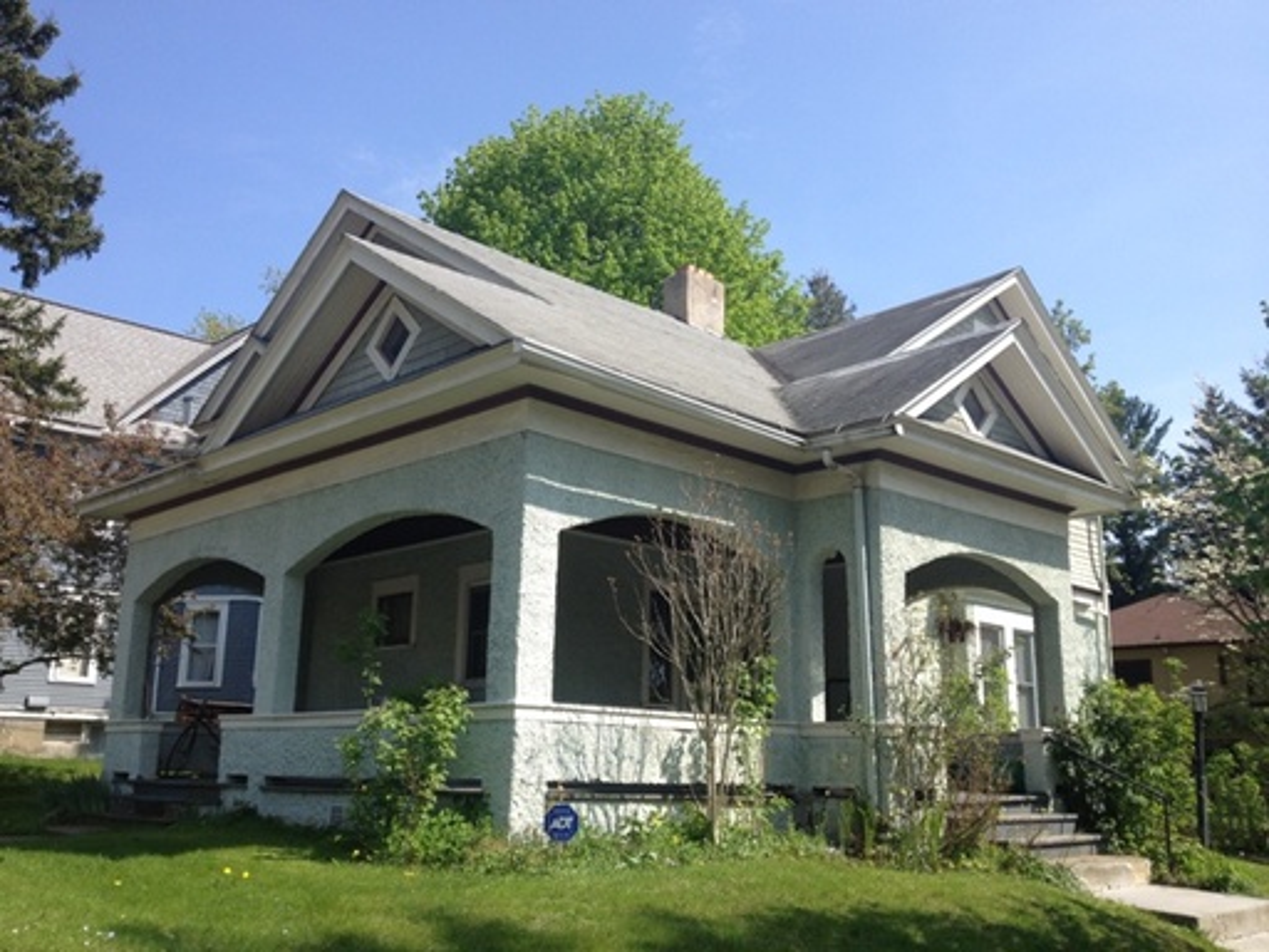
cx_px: 634
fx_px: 1283
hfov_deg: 52.6
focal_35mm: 35
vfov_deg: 40.7
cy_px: 476
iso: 64
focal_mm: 4.28
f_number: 2.4
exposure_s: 1/1126
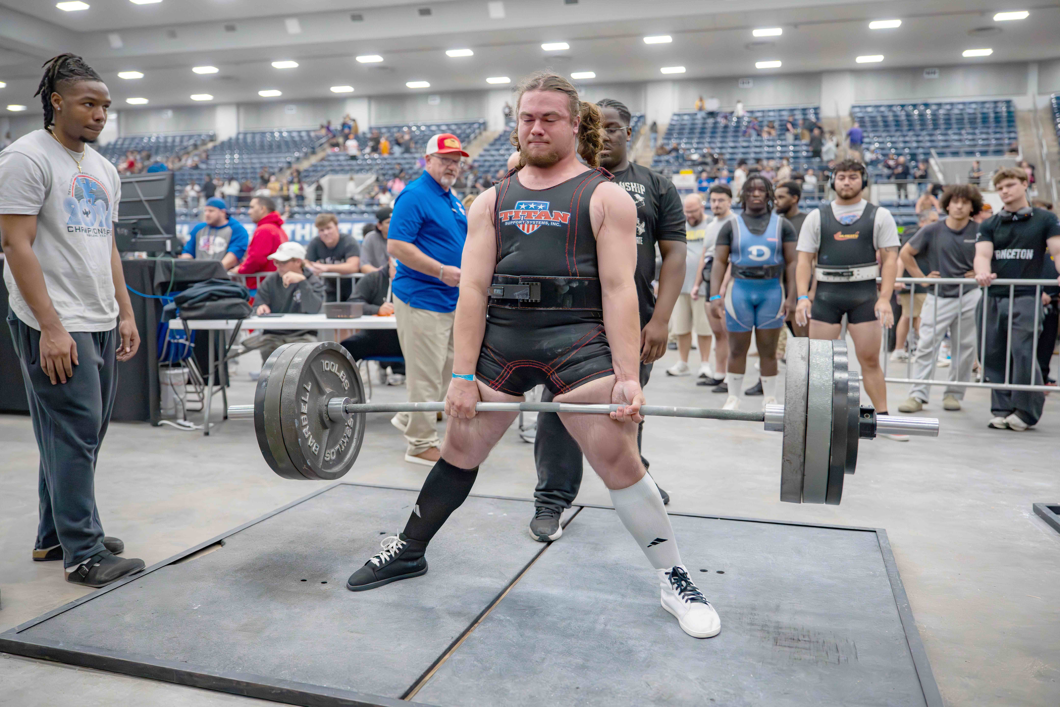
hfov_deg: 65.5
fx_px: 824
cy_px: 354
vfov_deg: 46.4
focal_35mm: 28
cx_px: 530
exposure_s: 1/2500
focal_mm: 28
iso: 12800
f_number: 2
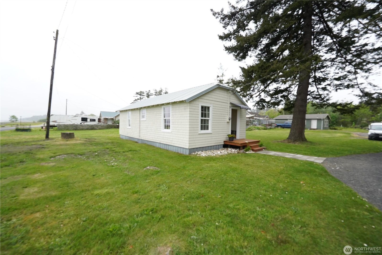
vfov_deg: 81.2
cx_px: 191
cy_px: 128
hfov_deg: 104.3
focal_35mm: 14
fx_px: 149
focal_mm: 14
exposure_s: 1/8000
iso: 3200
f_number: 4
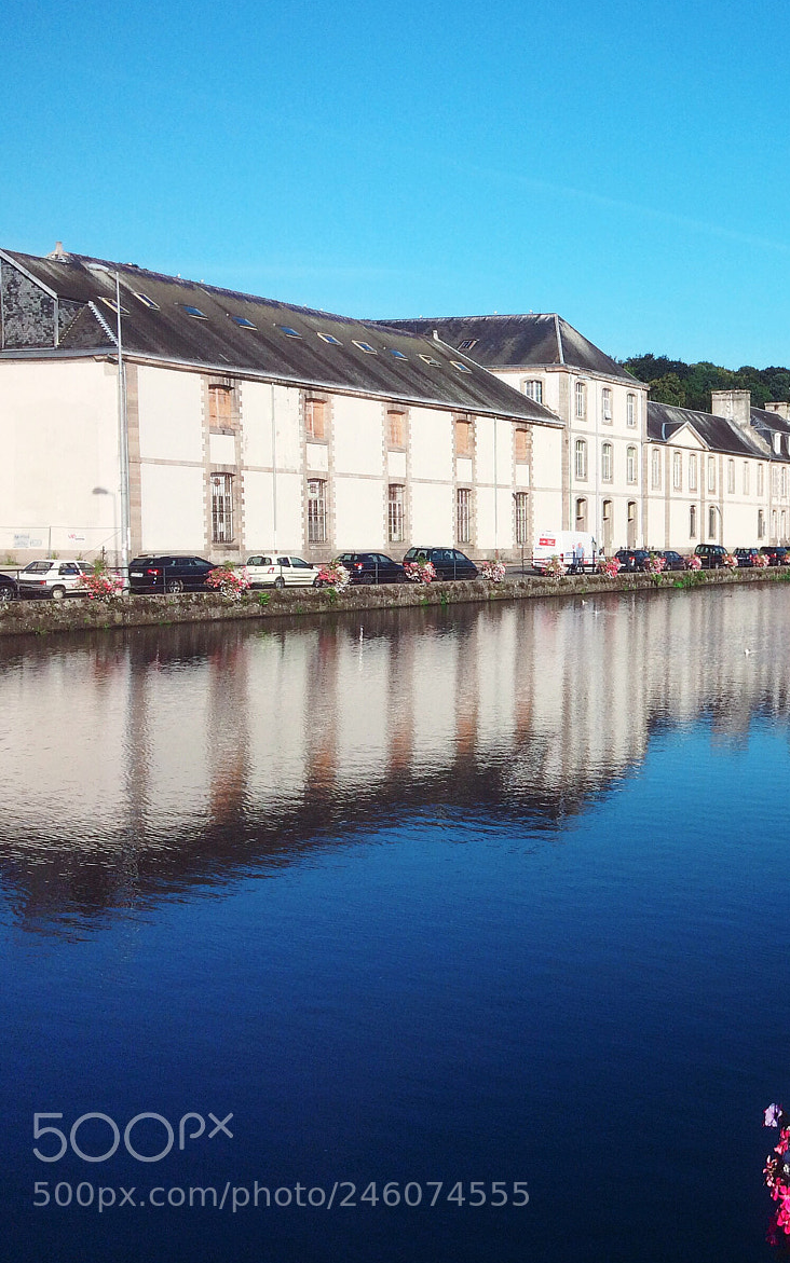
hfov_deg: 28.3
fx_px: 1447
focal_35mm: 42
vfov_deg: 47.2
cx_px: 829
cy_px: 632
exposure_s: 1/2160
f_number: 2.2
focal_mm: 4.15
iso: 32
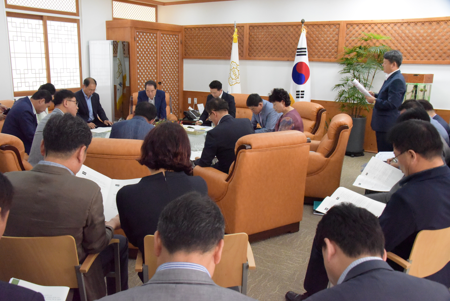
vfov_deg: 41.1
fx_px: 400
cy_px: 150
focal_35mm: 32
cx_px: 225
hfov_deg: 58.7
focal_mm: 32
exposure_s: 1/400
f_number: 11
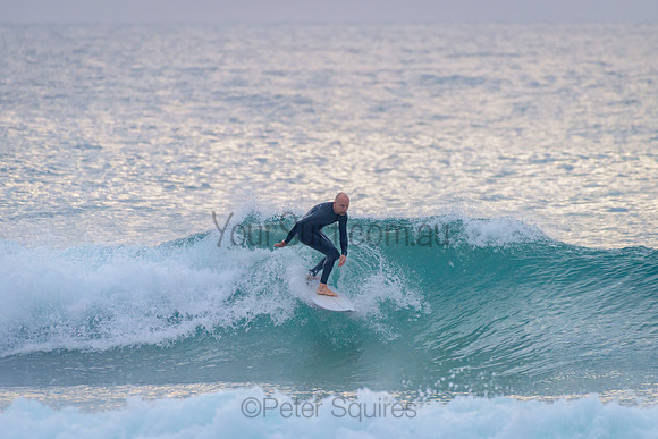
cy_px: 215
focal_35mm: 613
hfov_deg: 3.4
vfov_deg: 2.2
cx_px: 319
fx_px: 11209
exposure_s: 1/1250
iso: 500
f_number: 5.6
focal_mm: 500
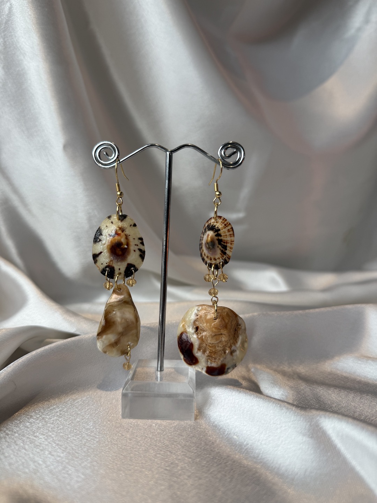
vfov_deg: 71.6
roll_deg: -1.7
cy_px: 252
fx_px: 349
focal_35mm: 24
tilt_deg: -6.0
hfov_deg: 56.8
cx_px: 188
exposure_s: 1/100
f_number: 1.78
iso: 100
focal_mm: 6.76
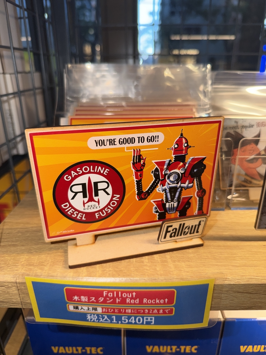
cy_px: 178
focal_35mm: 24
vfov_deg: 71.6
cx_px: 133
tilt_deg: -21.5
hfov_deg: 56.8
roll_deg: +0.7
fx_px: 246
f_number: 1.78
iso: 50
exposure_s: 1/82
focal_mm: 6.76
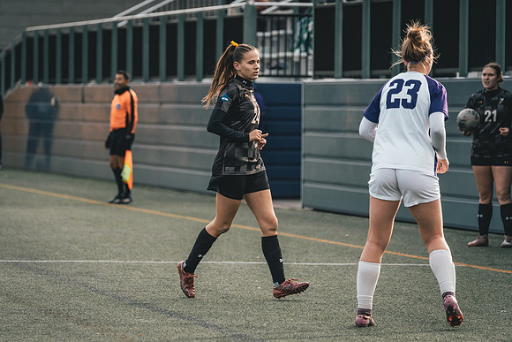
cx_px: 230
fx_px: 4504
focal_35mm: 317
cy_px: 153
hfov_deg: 6.5
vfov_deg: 4.3
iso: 800
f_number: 6.3
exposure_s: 1/1000
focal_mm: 287
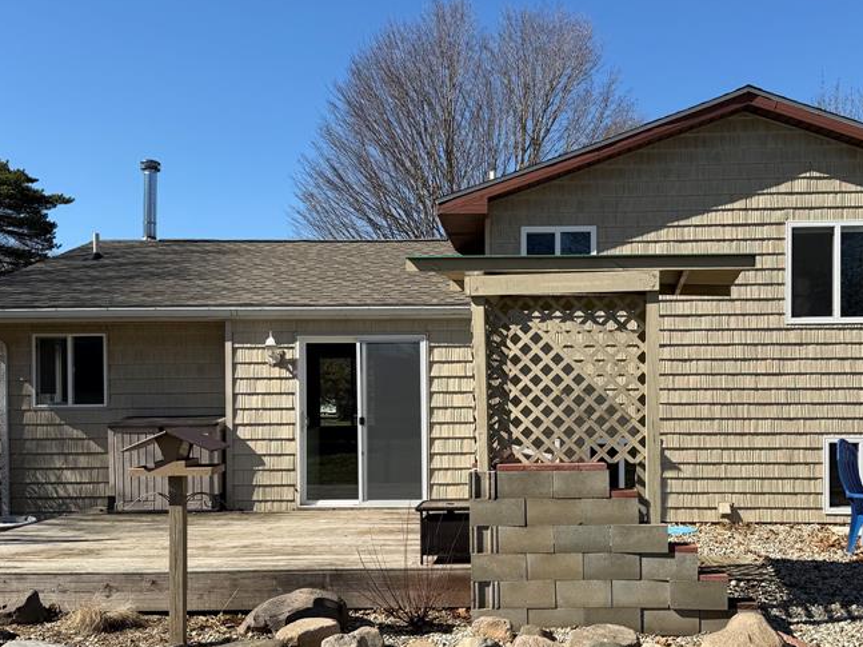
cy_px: 396
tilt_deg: -0.4
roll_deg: +1.0
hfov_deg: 48.8
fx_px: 947
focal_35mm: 38
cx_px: 507
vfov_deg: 37.5
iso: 80
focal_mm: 6.76
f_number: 1.78
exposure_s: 1/4975
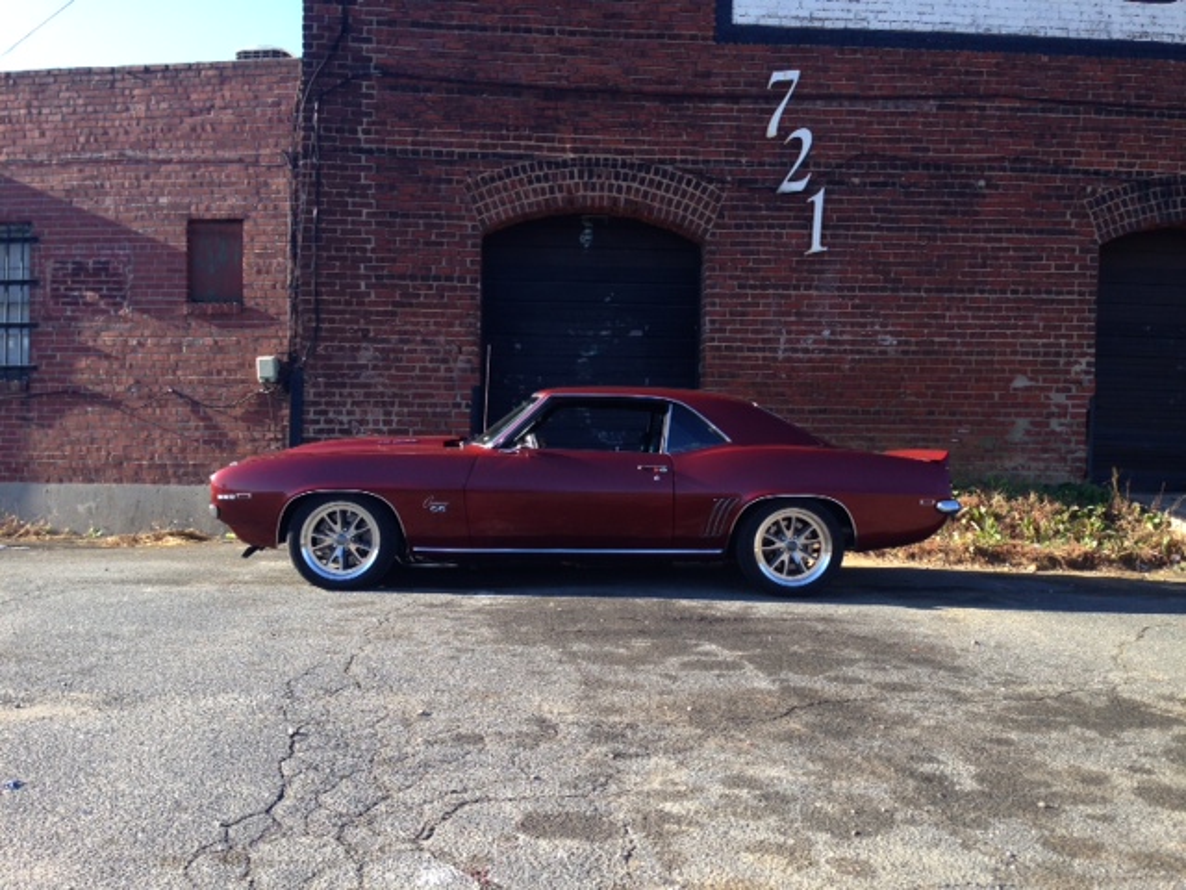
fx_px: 1131
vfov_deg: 42.9
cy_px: 445
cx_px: 593
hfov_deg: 55.4
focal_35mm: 33
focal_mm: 4.12
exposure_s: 1/340
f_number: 2.4
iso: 50
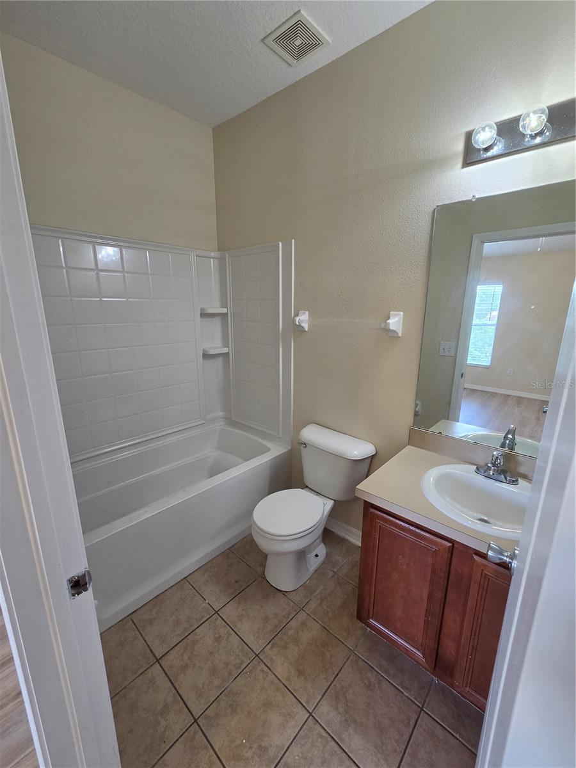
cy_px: 384
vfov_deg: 106.2
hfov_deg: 89.9
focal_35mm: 13
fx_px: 288
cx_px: 288
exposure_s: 1/120
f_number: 2.2
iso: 200
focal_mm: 2.2
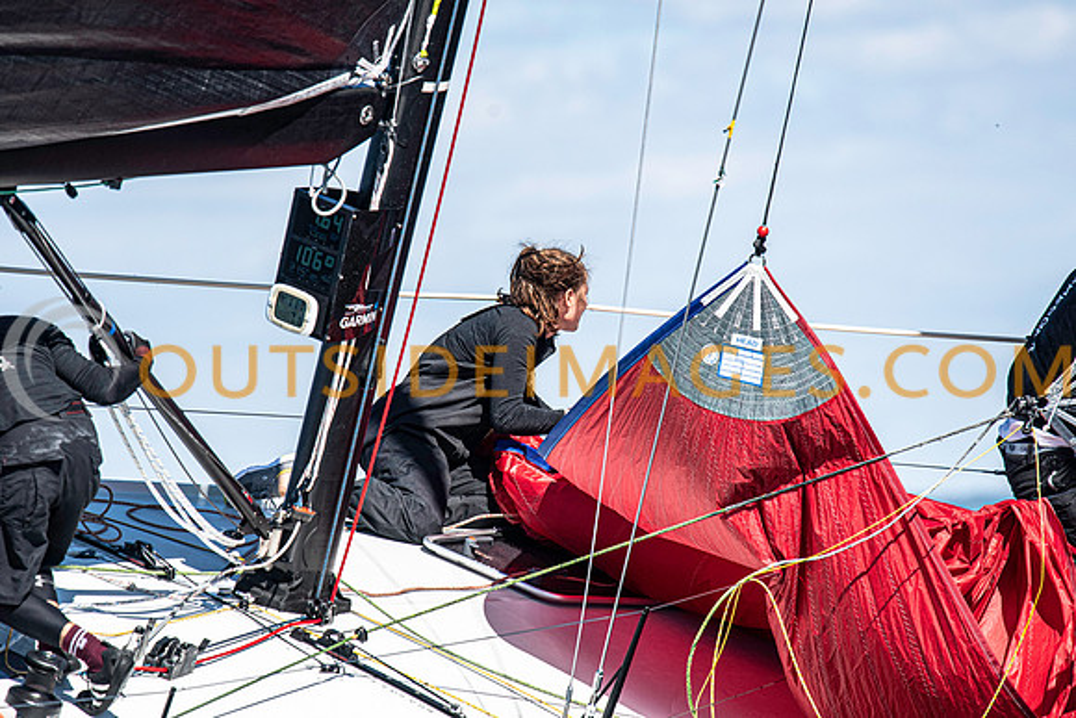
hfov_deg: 4.6
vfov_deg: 3.1
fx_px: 13453
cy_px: 359
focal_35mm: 450
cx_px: 538
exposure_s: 1/1600
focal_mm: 300
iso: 320
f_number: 5
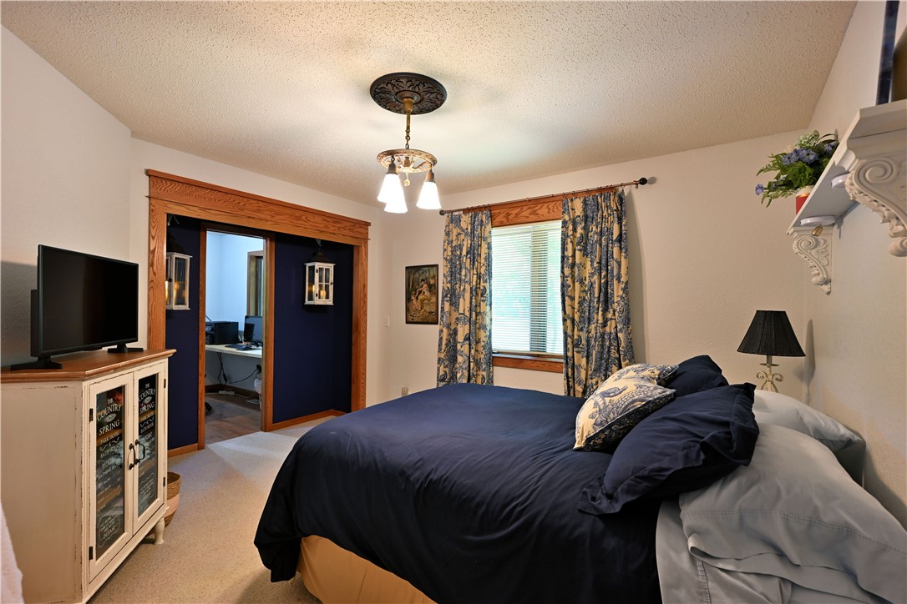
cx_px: 454
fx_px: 403
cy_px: 302
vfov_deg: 73.7
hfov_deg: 96.7
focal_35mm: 16
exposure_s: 1/8
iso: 400
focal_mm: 16
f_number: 5.6
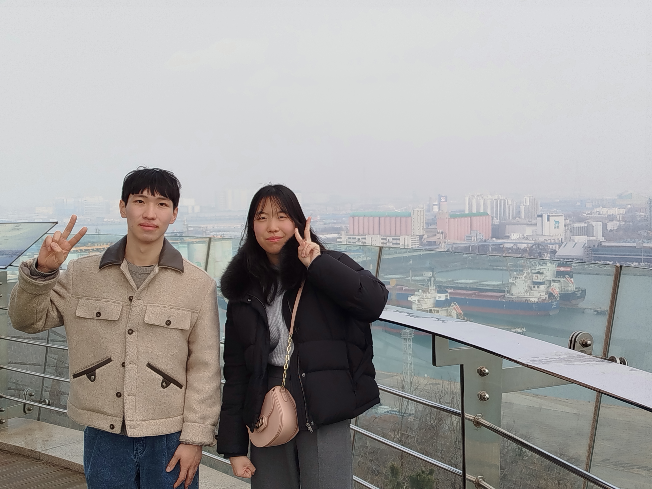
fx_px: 904
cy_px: 244
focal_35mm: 48
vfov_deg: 30.3
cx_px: 326
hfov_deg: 39.7
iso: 50
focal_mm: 5.31
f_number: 1.7
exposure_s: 1/713
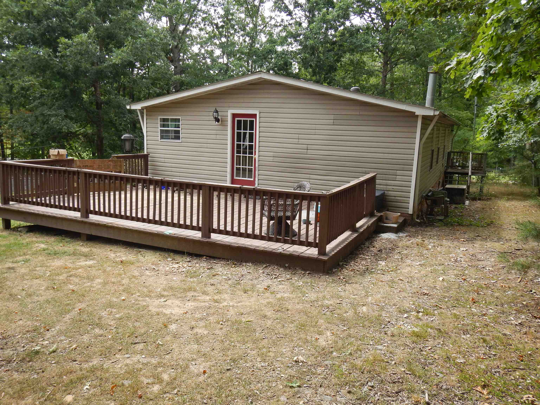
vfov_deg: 49.7
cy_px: 202
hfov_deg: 63.4
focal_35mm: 28
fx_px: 437
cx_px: 270
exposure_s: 1/200
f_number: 3.9
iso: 125
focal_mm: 5
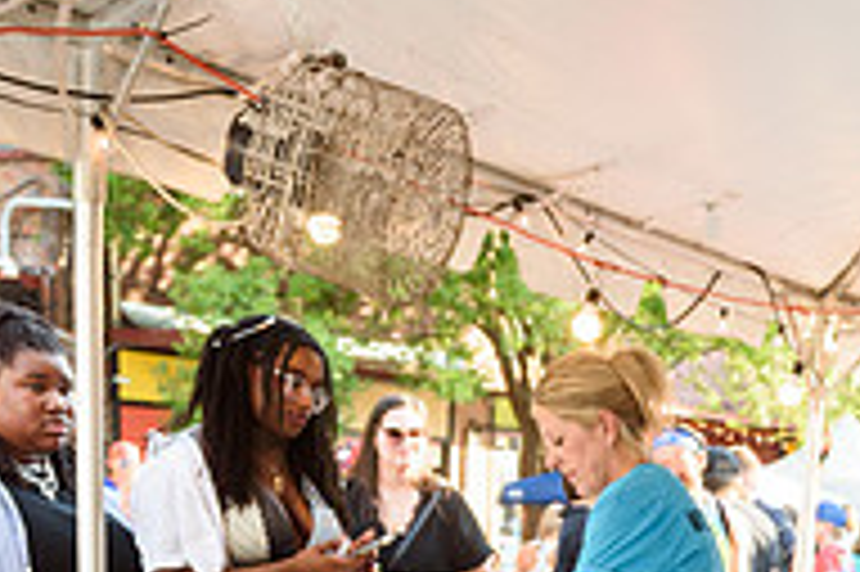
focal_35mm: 73
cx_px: 896
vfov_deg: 17.2
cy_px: 799
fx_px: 1742
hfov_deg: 26.0
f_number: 5
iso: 250
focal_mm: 24
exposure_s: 1/160
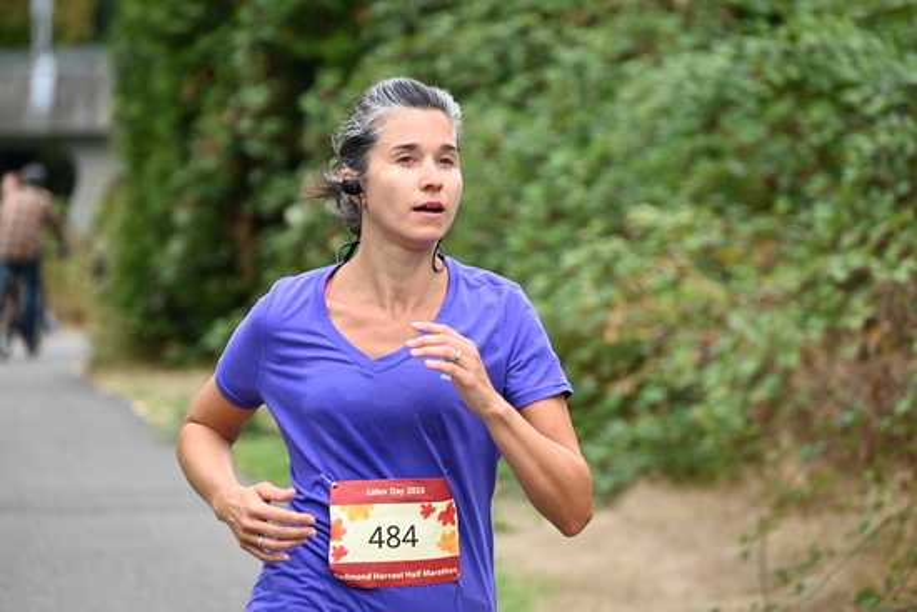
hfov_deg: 10.3
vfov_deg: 6.9
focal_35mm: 200
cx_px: 458
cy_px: 306
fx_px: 5095
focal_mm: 200
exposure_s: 1/320
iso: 400
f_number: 6.3
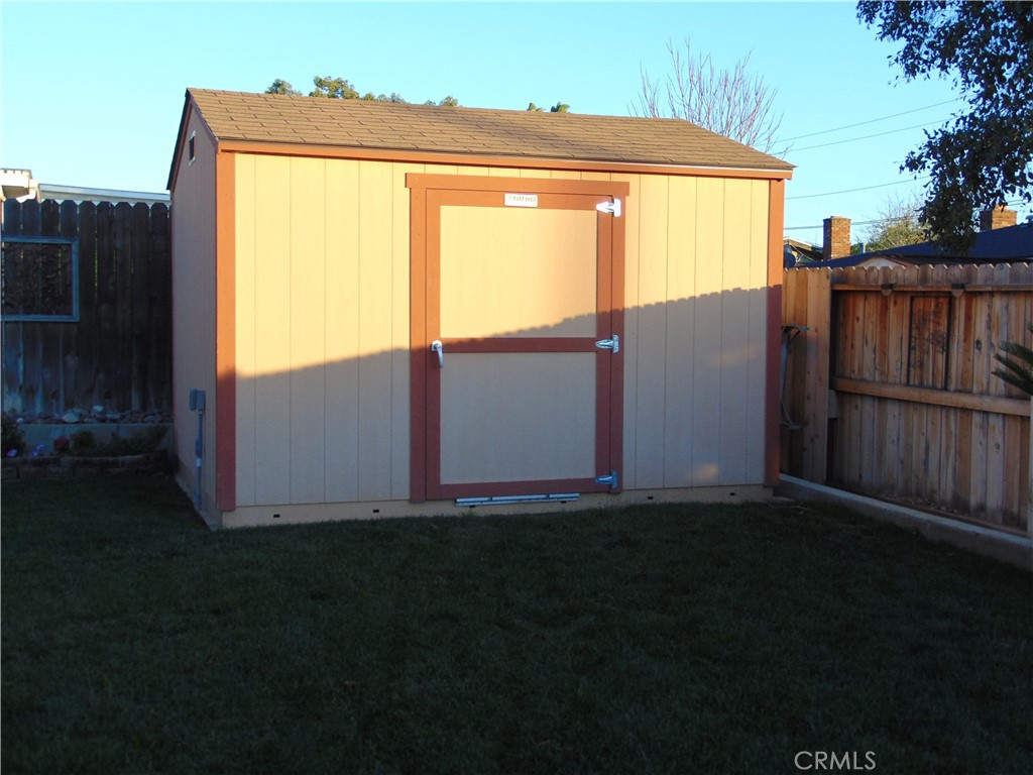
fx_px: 1253
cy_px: 388
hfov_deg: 44.8
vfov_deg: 34.3
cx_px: 516
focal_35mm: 42
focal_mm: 7.6
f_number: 3.3
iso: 80
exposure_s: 1/160
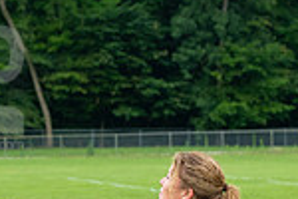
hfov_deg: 6.5
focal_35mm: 318
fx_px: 2632
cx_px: 246
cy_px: 355
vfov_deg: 4.3
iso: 1250
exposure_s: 1/1000
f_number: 5.6
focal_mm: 82
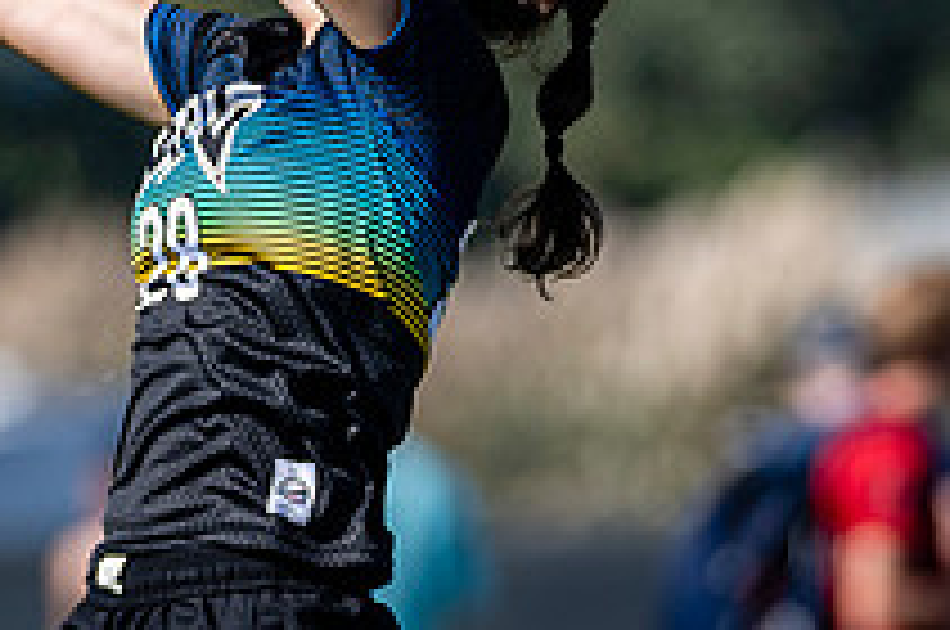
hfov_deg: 2.0
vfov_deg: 1.3
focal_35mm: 1052
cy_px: -98
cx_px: 797
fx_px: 27719
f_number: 3.2
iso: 140
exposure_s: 1/2500
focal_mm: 240
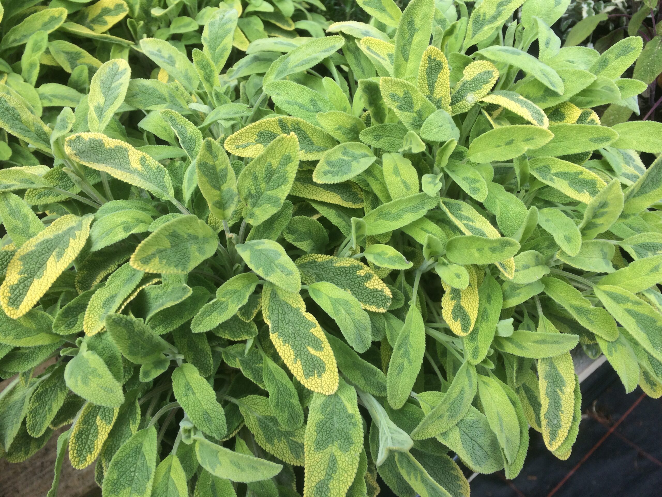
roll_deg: +0.5
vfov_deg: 48.2
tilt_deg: -44.3
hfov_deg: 61.7
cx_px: 331
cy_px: 248
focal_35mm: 29
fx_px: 555
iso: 32
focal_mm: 4.15
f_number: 2.2
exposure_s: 1/328
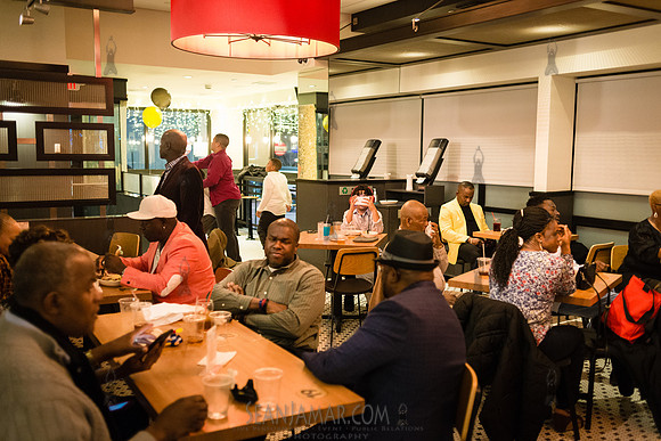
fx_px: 643
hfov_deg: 54.4
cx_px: 330
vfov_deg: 37.9
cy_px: 220
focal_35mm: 35
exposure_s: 1/160
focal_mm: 35
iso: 4000
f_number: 2.8
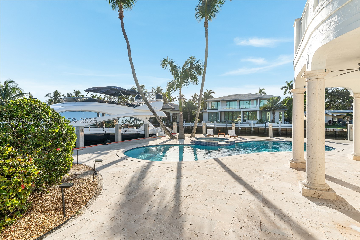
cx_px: 180
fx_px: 180
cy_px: 120
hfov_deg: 90.0
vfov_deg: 67.4
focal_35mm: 18
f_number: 8
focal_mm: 18
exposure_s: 1/400
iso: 200
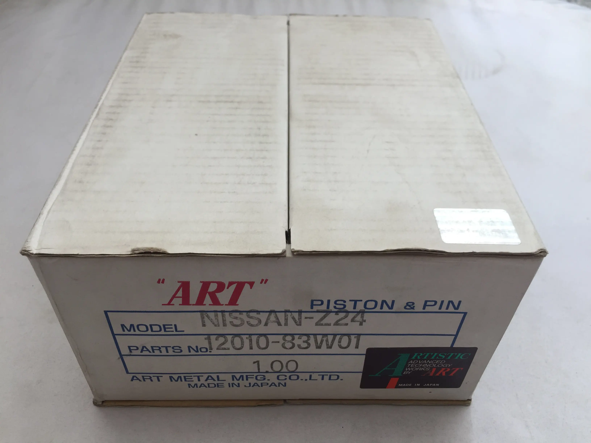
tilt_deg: -44.6
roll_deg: -2.1
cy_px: 222
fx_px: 495
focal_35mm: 29
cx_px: 296
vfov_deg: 48.2
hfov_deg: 61.7
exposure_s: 1/100
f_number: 2.2
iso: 40
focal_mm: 4.15
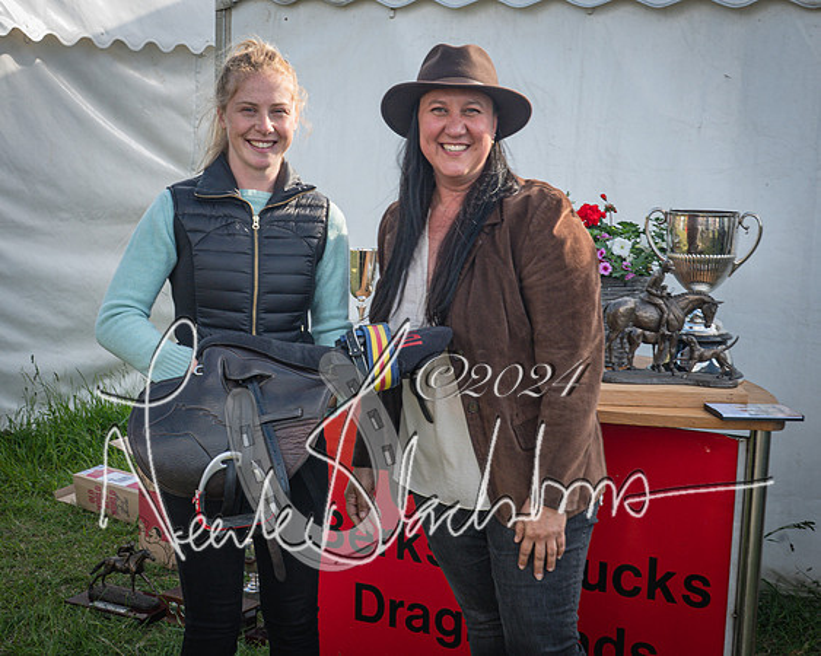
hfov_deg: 32.8
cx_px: 421
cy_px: 328
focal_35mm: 57
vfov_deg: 26.5
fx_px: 1395
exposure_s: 1/60
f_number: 9
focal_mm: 34
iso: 200
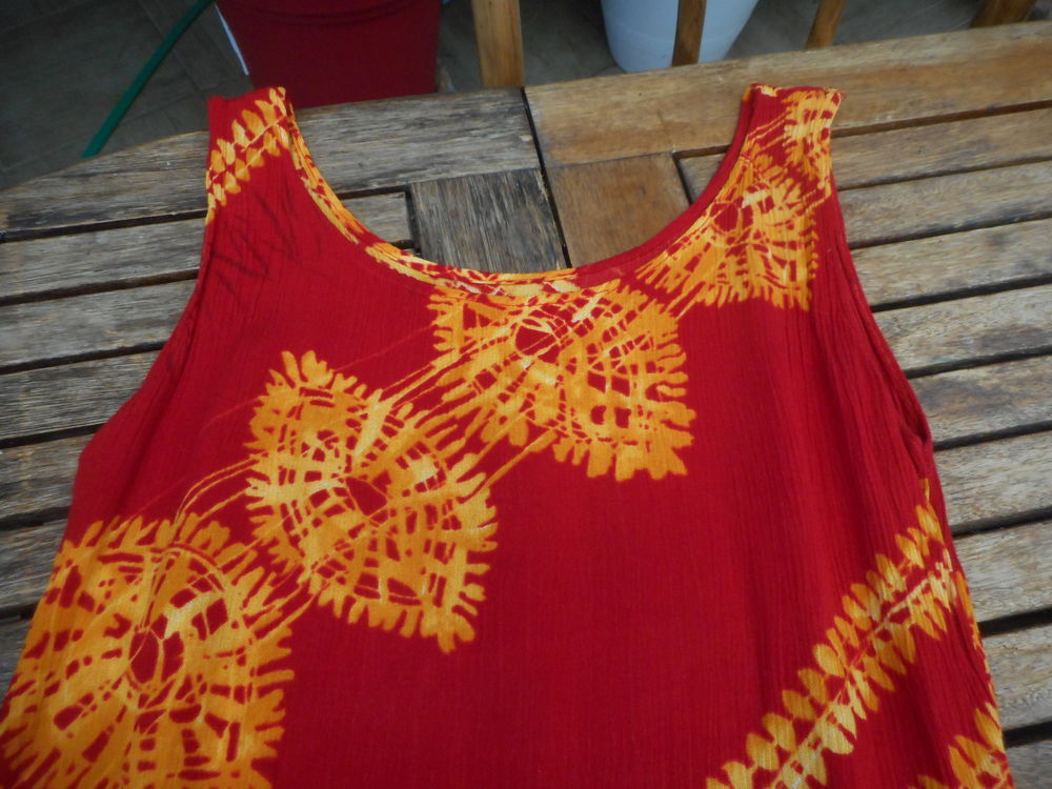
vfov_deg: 54.9
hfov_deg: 69.4
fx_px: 760
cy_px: 394
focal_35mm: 25
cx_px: 526
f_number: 3.7
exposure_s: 1/250
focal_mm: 4.5
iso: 320
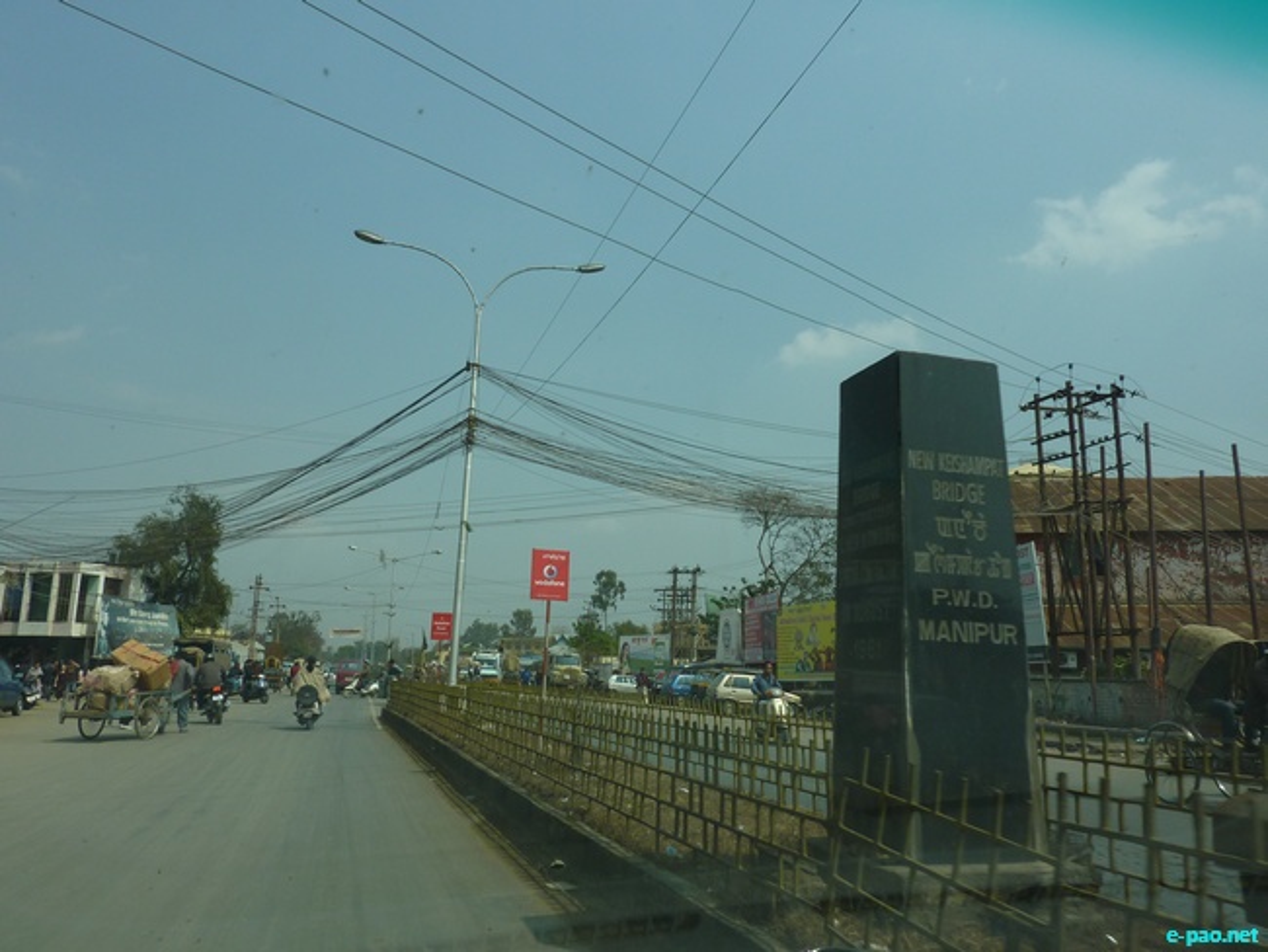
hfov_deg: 69.4
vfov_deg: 54.9
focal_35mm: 25
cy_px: 476
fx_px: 916
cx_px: 634
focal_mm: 4.1
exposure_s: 1/500
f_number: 5
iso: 80
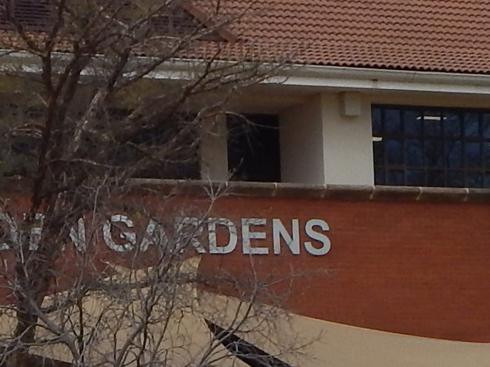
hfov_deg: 10.1
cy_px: 346
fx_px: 2746
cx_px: 40
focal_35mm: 194
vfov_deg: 7.6
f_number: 3.3
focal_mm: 6.1
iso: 125
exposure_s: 1/1000
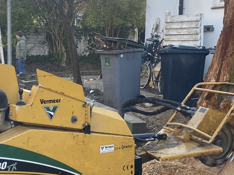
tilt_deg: -8.1
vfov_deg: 23.3
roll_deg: -1.1
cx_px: 88
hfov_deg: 30.6
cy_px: 90
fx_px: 426
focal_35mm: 63
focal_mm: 4.25
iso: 32
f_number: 1.8
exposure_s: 1/176
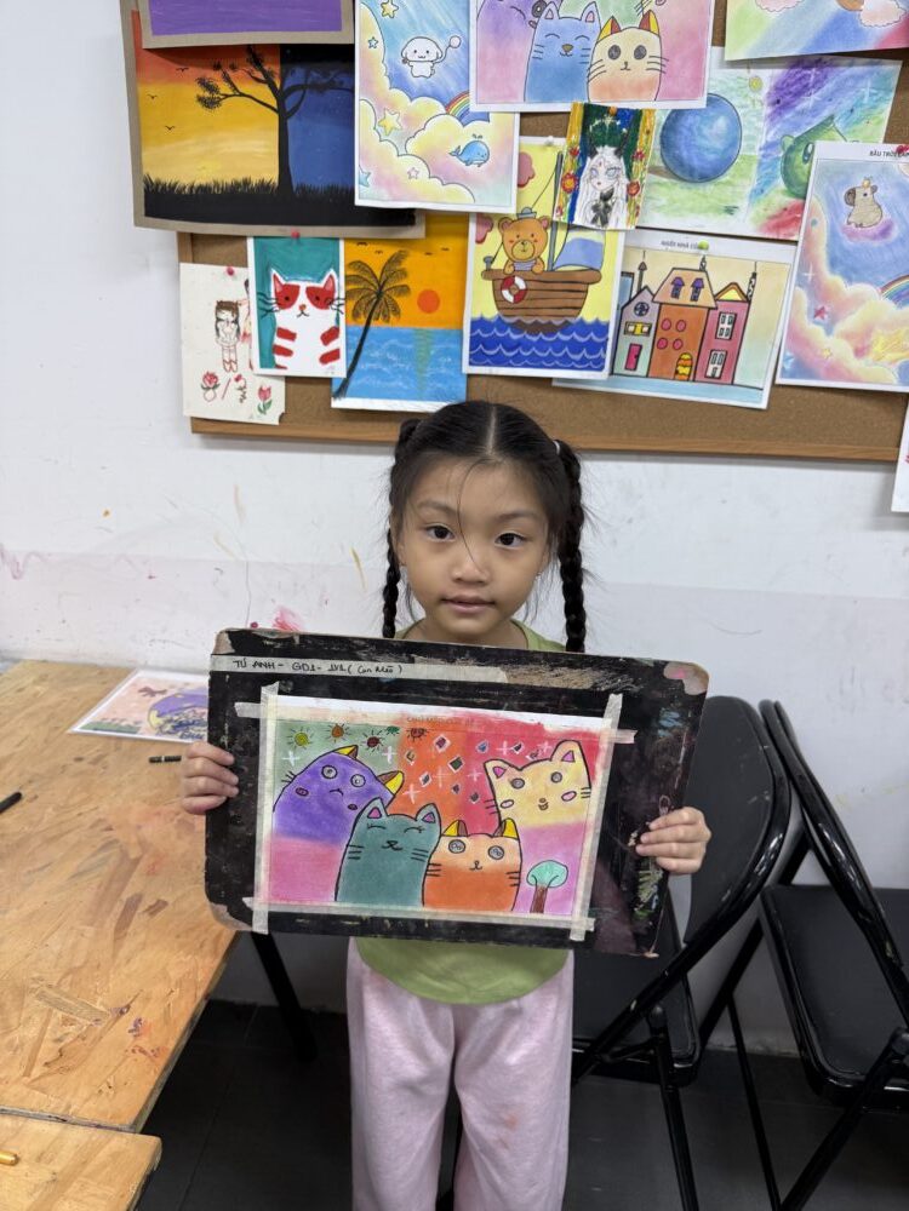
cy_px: 606
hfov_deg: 56.8
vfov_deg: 71.6
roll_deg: -2.0
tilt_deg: -18.4
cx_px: 454
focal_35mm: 24
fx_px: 840
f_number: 1.78
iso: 50
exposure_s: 1/100
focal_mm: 6.76
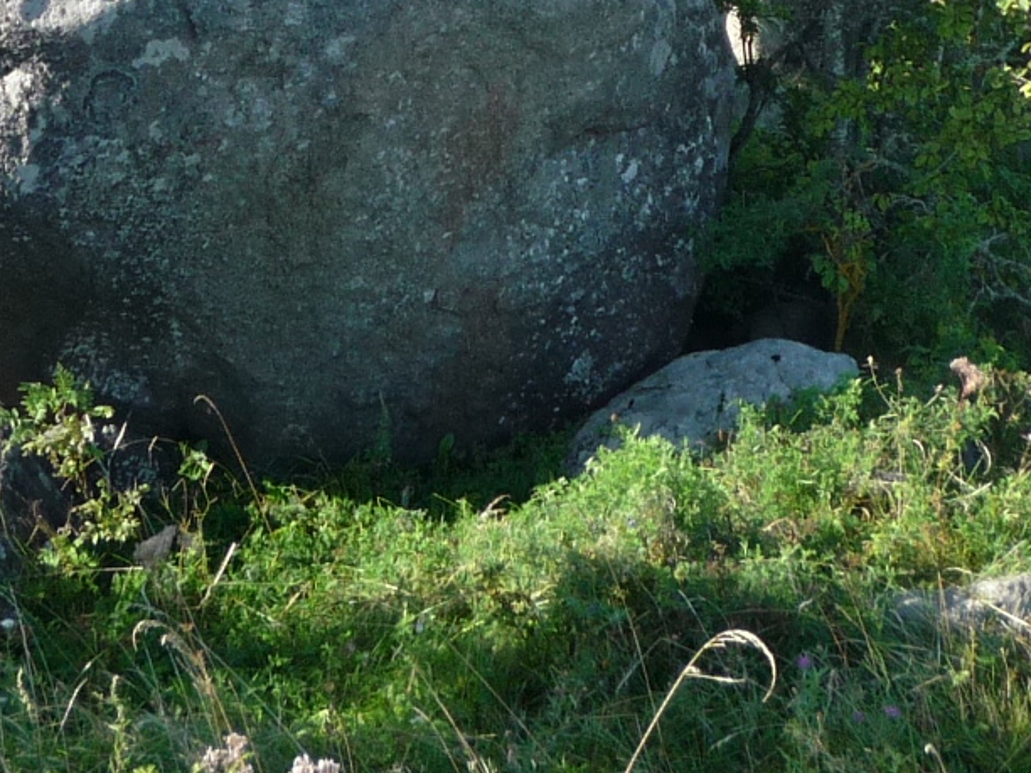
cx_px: 446
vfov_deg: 13.4
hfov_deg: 18.4
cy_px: -177
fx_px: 3187
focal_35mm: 107
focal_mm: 5.2
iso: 100
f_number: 4
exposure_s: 1/250
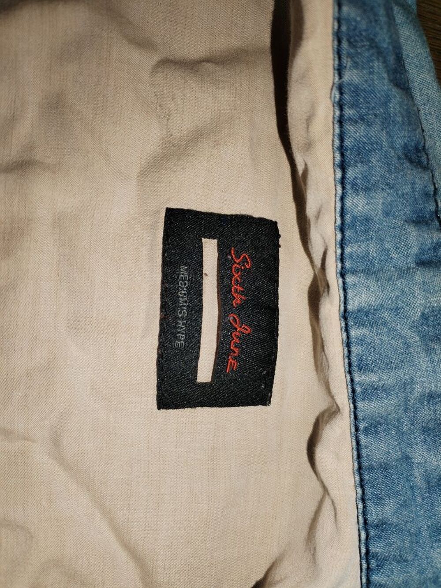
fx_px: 442
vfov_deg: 67.3
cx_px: 220
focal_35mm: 26
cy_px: 294
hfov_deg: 53.1
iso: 182
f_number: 1.8
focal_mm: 4.75
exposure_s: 1/100
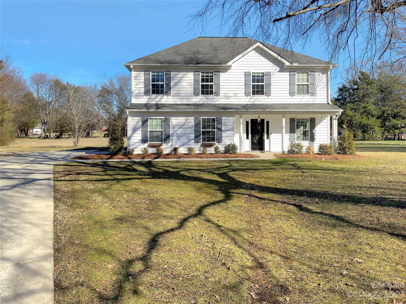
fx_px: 340
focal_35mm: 29
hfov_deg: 61.7
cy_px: 152
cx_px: 203
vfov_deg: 48.2
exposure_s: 1/1786
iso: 16
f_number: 1.8
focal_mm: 3
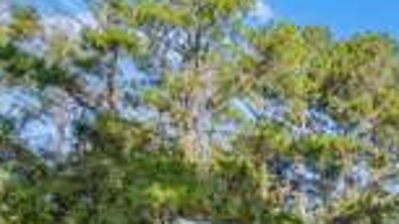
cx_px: 462
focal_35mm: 46
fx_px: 487
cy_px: 318
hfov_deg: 36.2
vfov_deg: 22.3
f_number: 8
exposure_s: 1/500
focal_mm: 14
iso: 400
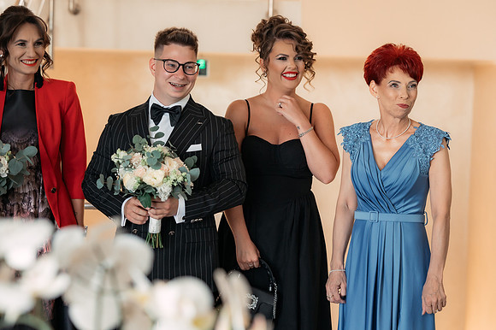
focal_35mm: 95
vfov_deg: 14.4
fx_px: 1302
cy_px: 165
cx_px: 276
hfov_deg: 21.6
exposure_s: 1/200
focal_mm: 85
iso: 1600
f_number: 3.2
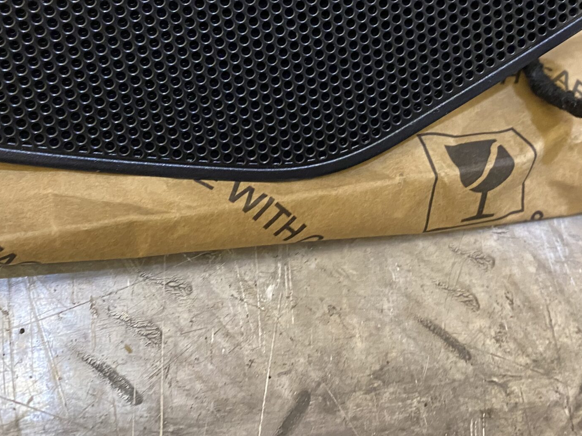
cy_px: 47
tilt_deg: -52.7
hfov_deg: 39.7
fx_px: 807
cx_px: 304
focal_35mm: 48
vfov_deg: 29.1
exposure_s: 1/50
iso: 320
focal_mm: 4.25
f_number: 1.8
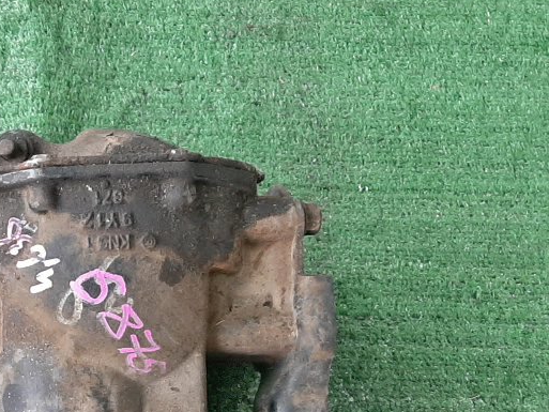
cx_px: -66
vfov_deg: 19.5
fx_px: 1158
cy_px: 431
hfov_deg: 24.7
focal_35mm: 73
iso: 201
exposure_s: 1/50
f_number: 1.7
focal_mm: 3.93
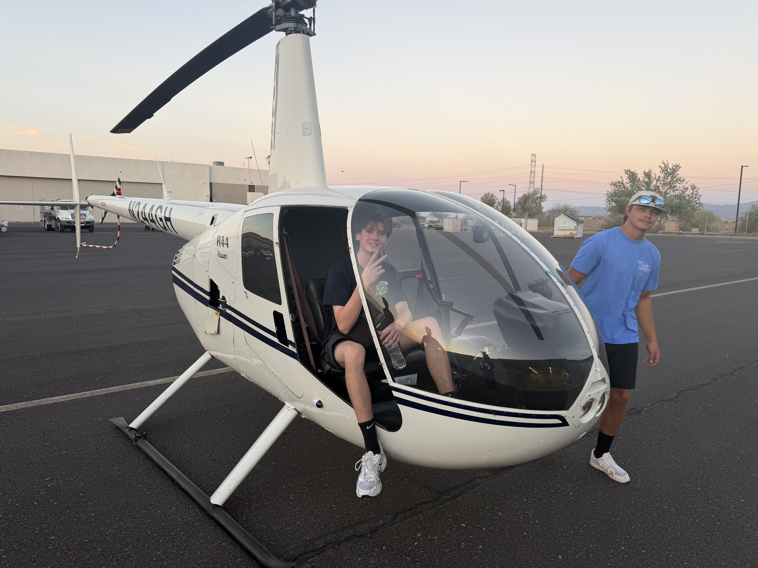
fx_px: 526
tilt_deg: -8.6
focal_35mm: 24
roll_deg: -2.3
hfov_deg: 71.6
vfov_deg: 56.8
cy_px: 284
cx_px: 379
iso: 64
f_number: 1.78
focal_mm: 6.76
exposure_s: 1/121
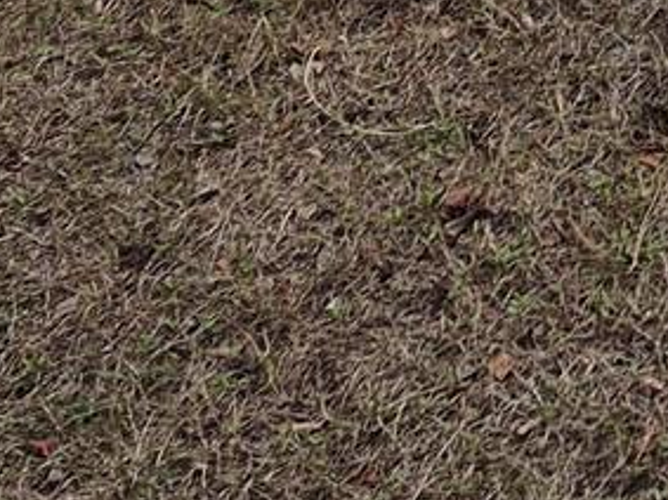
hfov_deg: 13.4
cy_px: -833
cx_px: 1272
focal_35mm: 130
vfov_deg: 9.6
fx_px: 2508
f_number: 1.8
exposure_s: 1/670
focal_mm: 5.4
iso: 25
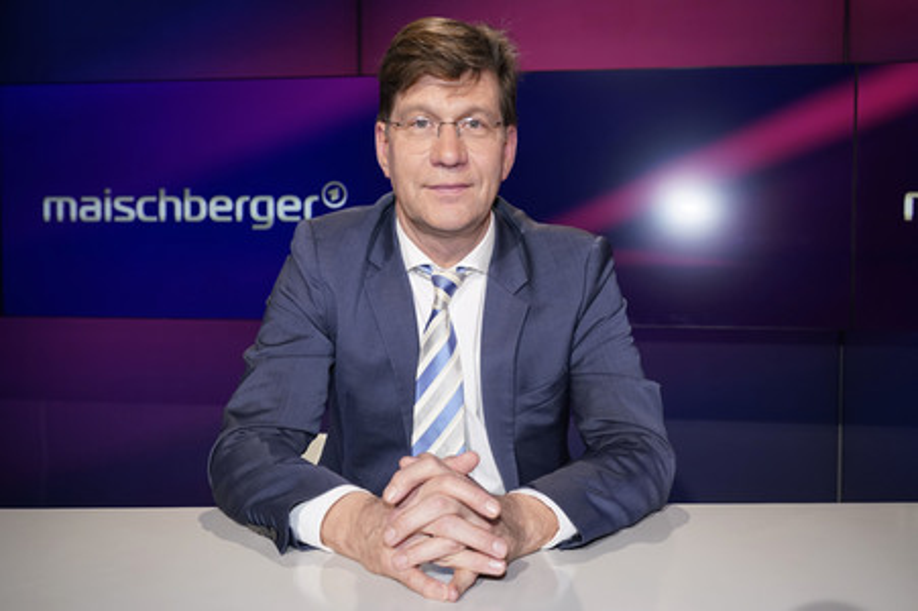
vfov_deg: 36.8
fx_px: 917
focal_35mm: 36
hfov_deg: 53.2
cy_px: 306
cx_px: 459
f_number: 5
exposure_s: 1/125
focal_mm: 36
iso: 1600
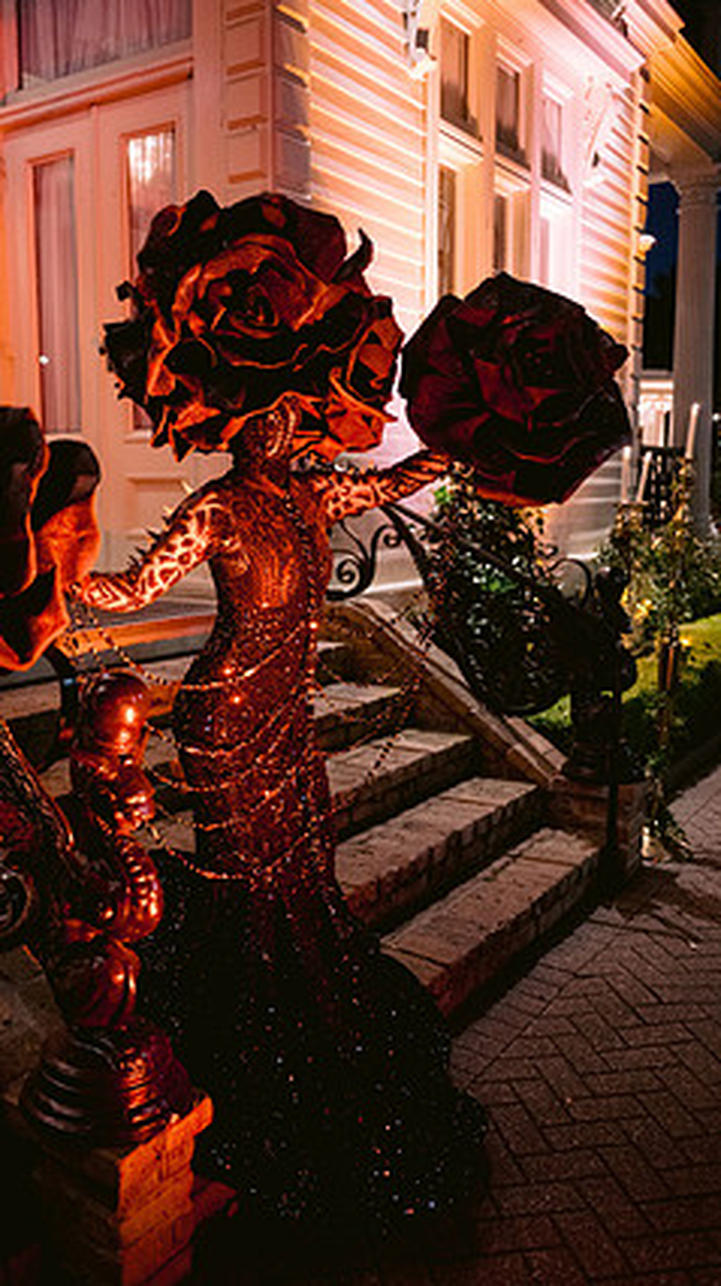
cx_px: 278
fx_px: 1056
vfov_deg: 62.7
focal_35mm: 31
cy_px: 643
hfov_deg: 37.5
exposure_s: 1/30
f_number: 2.8
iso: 1600
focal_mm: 28
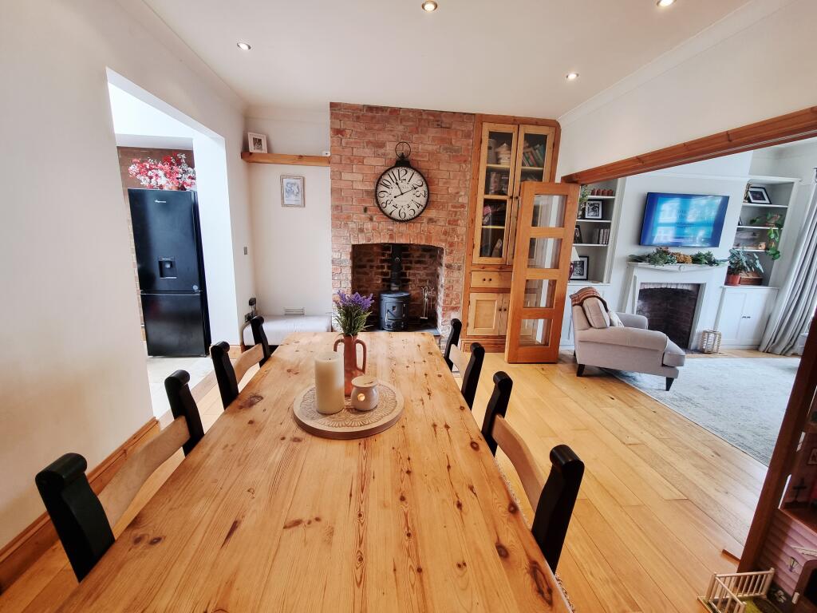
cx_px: 408
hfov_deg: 106.2
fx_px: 307
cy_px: 306
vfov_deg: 89.9
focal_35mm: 13
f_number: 2.2
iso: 125
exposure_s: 1/50
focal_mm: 2.2
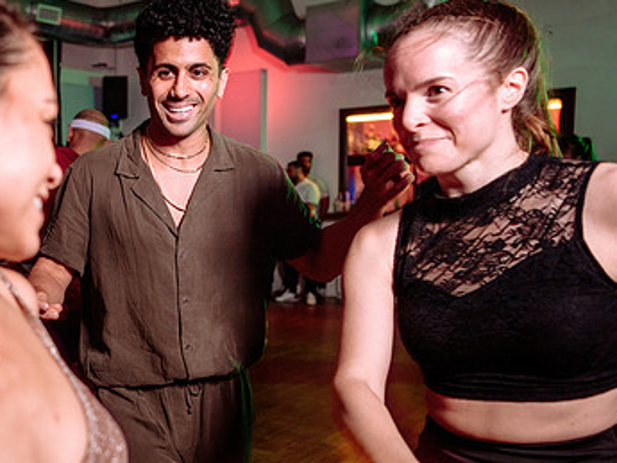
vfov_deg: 33.6
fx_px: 767
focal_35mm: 43
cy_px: 264
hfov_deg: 40.4
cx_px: 58
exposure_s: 1/30
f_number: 2.8
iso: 800
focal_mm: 24
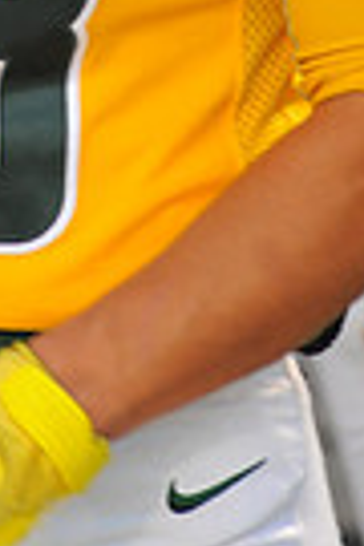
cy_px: -538
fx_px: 11071
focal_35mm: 730
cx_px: 16
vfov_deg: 2.8
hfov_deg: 1.9
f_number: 6.3
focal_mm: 170
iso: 2000
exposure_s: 1/100
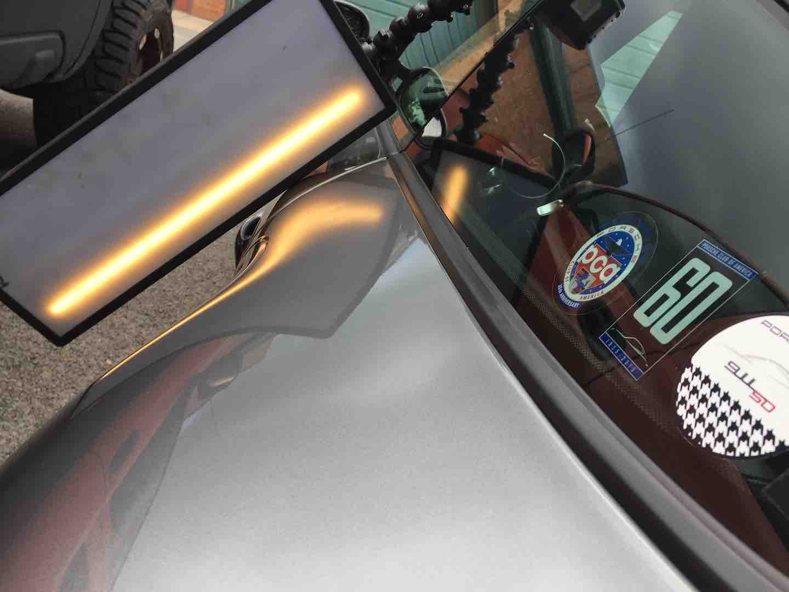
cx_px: 394
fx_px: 661
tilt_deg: -21.4
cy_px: 296
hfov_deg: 61.7
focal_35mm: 29
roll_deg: -17.6
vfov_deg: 48.2
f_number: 2.2
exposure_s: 1/476
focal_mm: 4.15
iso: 32
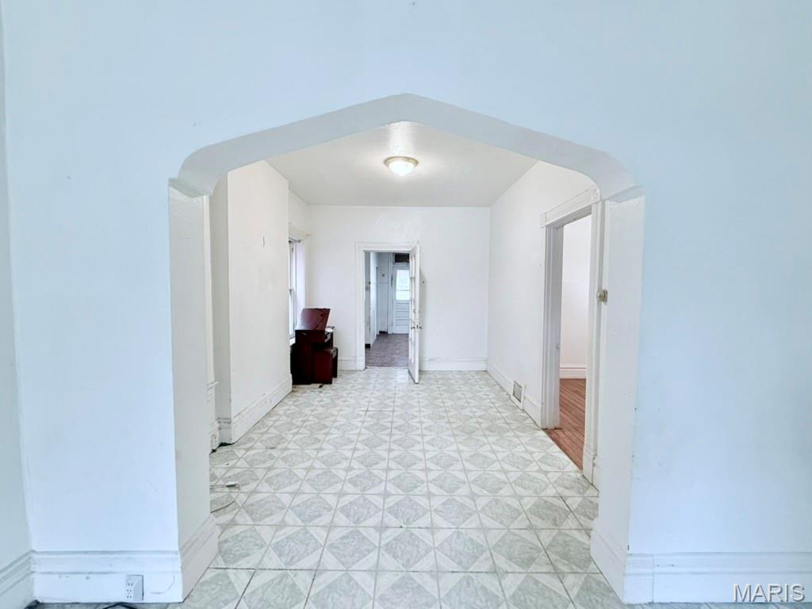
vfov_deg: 85.7
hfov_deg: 102.1
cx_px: 406
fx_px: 328
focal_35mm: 14
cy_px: 304
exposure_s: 1/60
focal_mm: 2.22
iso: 320
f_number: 2.2
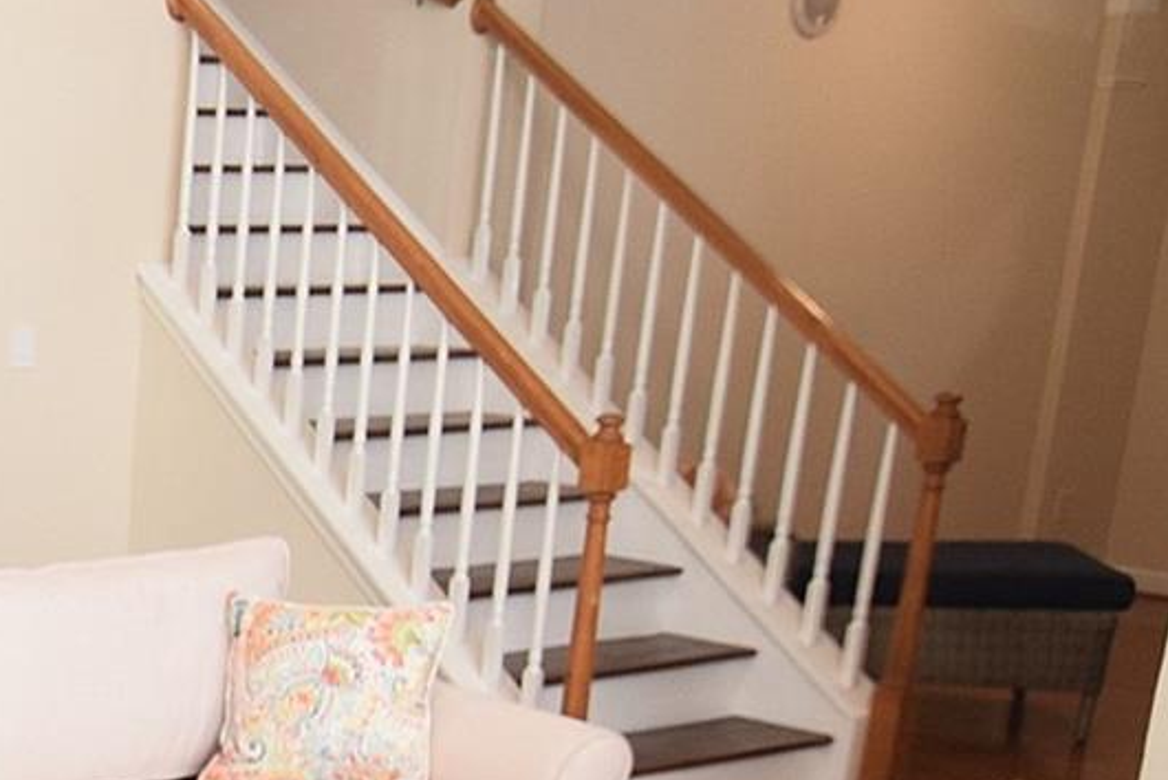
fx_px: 1883
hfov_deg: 28.2
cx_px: -366
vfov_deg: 23.1
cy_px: 604
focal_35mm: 58
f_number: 4.5
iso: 800
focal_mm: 10
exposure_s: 1/80
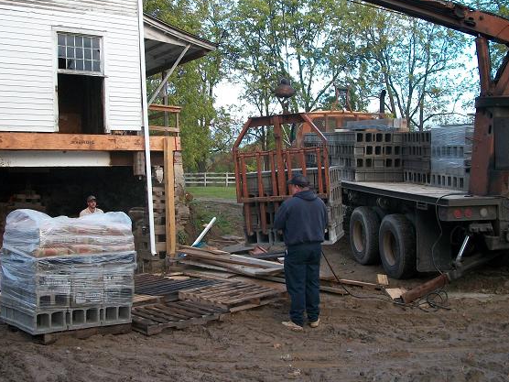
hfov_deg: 46.7
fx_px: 588
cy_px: 166
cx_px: 226
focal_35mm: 40
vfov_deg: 35.9
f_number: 2.9
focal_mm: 5.7
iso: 80
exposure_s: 1/125
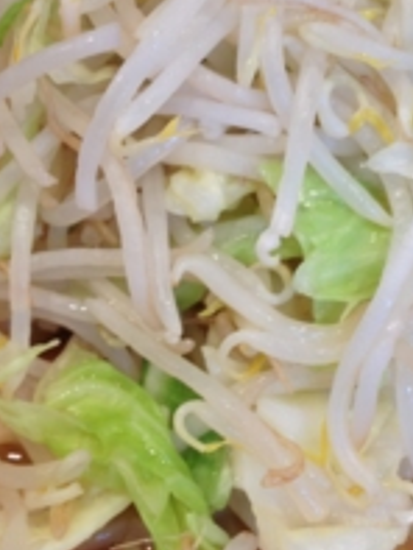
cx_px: 262
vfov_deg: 24.4
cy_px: 246
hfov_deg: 18.4
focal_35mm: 80
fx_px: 1271
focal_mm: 4.28
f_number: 2.4
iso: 80
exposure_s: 1/20
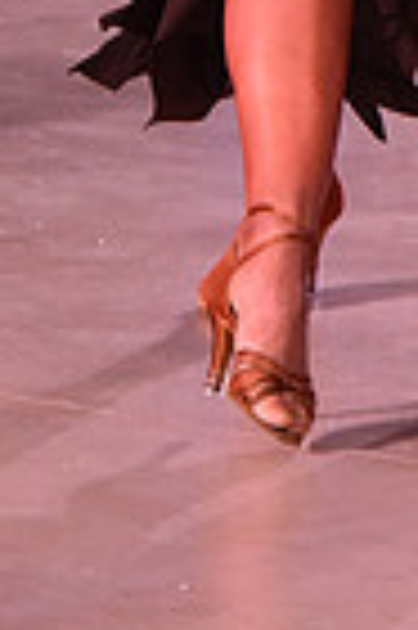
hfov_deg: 2.5
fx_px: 9428
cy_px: -382
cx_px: 425
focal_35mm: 540
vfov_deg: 3.8
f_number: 6.3
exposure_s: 1/320
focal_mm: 130
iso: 2500
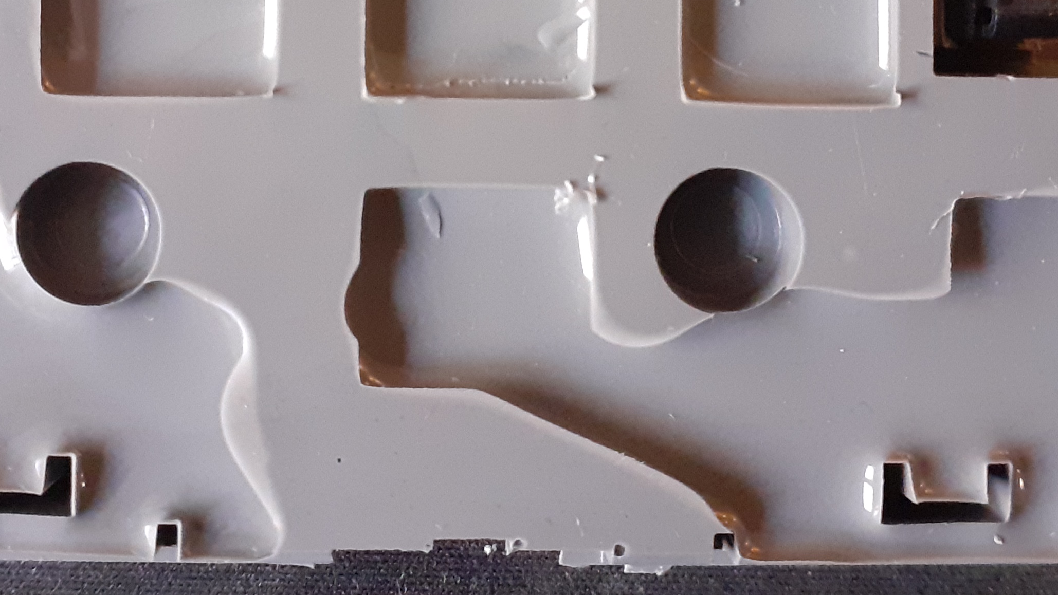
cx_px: 465
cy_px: -65
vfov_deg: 19.5
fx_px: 1655
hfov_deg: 35.4
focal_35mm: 59
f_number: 1.9
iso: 500
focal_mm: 3.6
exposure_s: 1/20
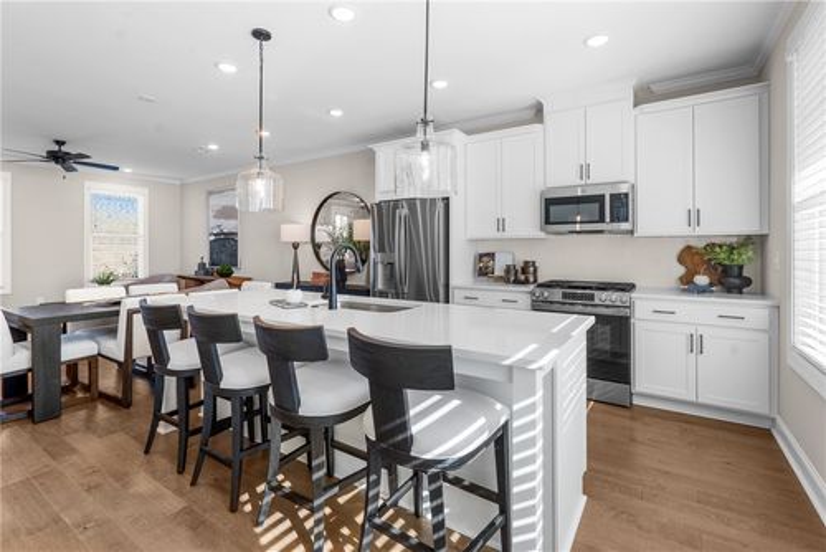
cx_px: 413
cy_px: 276
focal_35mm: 16
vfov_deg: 73.8
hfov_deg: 96.7
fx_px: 367
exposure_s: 1/20
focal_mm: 16
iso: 125
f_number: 8
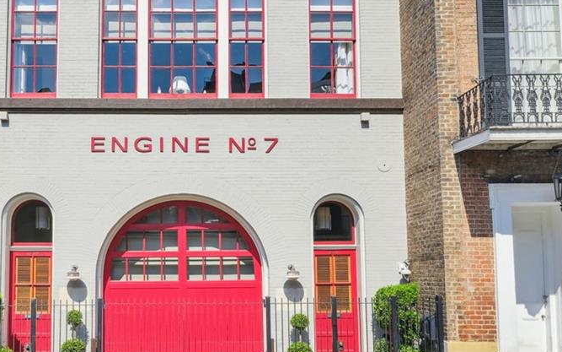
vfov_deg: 35.2
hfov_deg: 52.9
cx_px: 184
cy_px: 137
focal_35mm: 36
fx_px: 551
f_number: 10
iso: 400
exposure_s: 1/750
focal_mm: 15.2
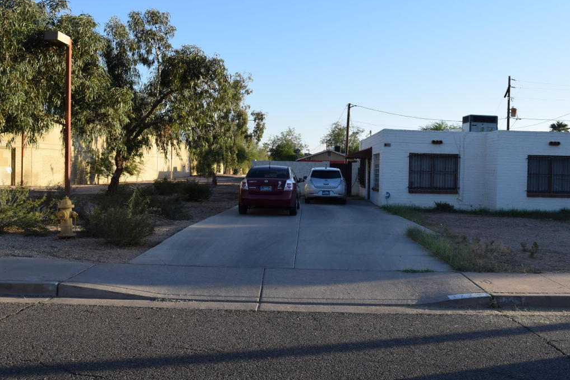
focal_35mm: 34
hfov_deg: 55.7
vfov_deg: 38.9
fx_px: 538
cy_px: 183
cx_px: 314
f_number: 8
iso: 220
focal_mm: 20
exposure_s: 1/250
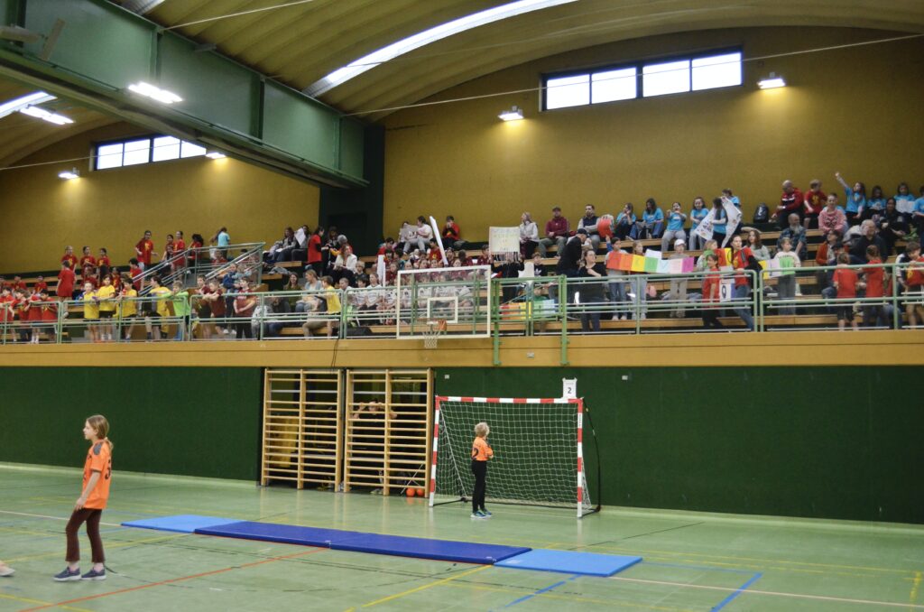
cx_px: 462
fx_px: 922
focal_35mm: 36
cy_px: 306
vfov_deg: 36.7
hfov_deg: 53.2
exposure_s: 1/400
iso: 1600
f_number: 4
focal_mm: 24
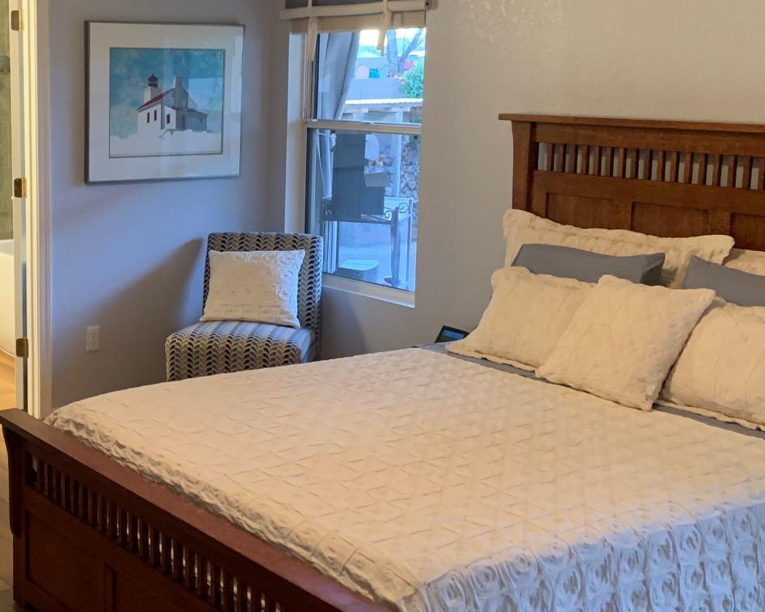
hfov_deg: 33.6
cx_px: 137
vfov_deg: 28.1
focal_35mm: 54
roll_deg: -0.3
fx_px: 1223
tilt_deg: -8.0
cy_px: 260
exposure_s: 1/40
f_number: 1.8
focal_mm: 4.25
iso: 250
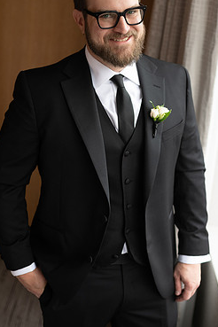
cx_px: 100
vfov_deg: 32.8
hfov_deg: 22.3
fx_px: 554
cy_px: 134
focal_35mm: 61
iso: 1250
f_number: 2.8
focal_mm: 50
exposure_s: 1/200
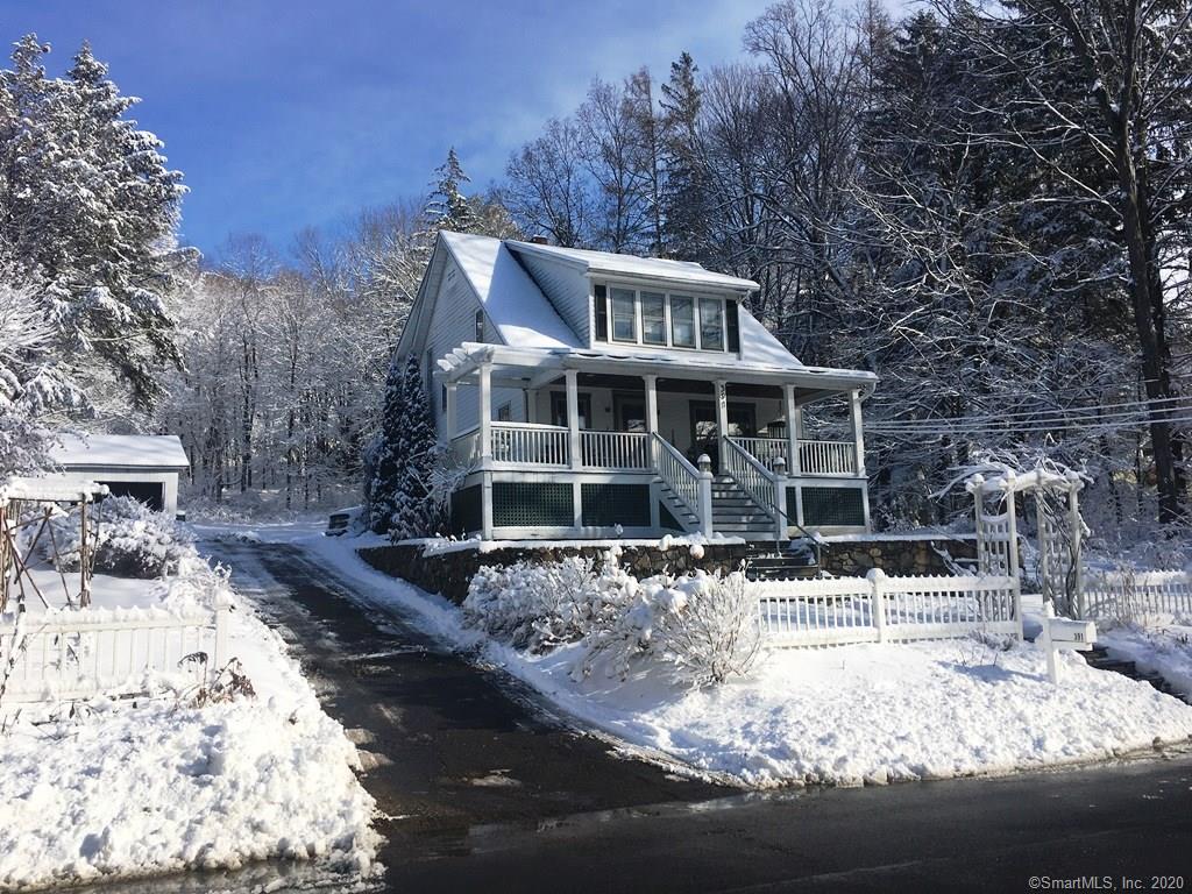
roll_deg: +2.1
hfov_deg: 61.7
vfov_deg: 48.2
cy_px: 447
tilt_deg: +10.2
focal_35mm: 29
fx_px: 999
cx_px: 596
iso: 25
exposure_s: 1/2198
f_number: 2.2
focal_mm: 4.15
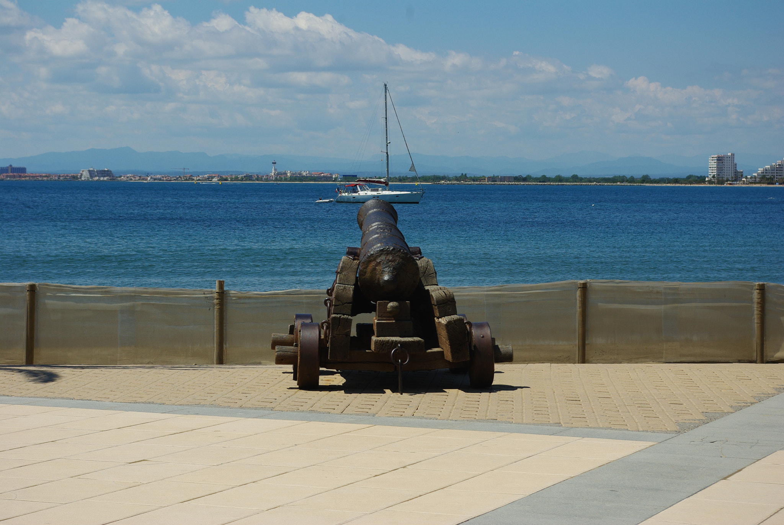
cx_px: 392
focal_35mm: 82
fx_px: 1788
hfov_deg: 24.7
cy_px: 262
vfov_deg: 16.7
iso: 100
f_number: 9.5
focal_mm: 55
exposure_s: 1/350
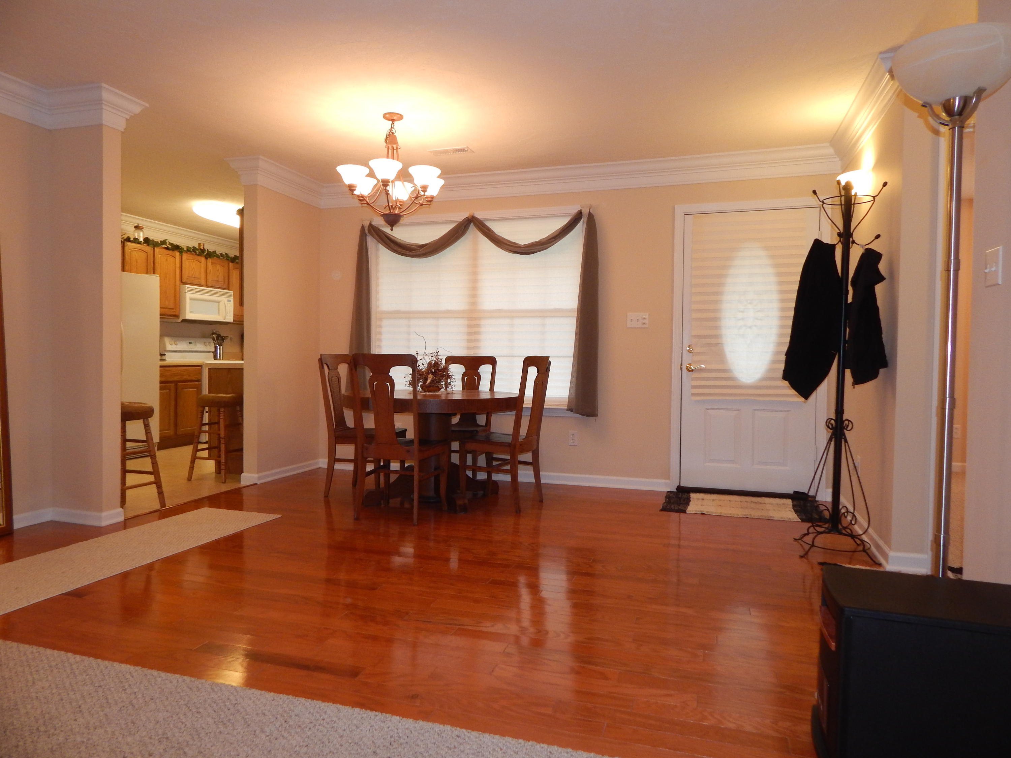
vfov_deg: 58.9
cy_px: 379
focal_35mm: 23
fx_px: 672
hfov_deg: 73.9
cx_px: 506
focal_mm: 4
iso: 200
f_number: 3
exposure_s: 1/30
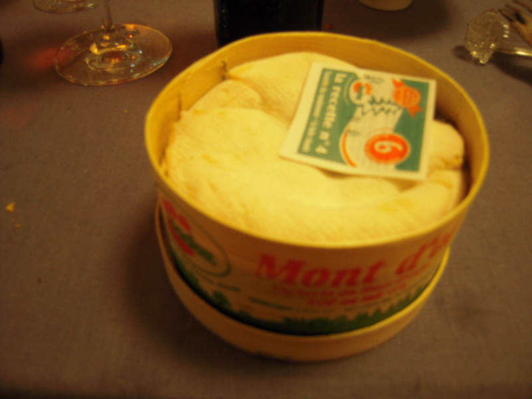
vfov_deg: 49.7
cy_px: 200
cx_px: 266
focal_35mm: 28
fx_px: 430
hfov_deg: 63.4
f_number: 2.7
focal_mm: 5
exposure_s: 1/25
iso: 200
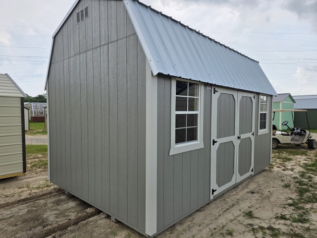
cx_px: 158
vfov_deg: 58.9
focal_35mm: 23
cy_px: 119
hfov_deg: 73.9
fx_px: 211
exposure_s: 1/3891
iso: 80
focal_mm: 6.3
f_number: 1.7
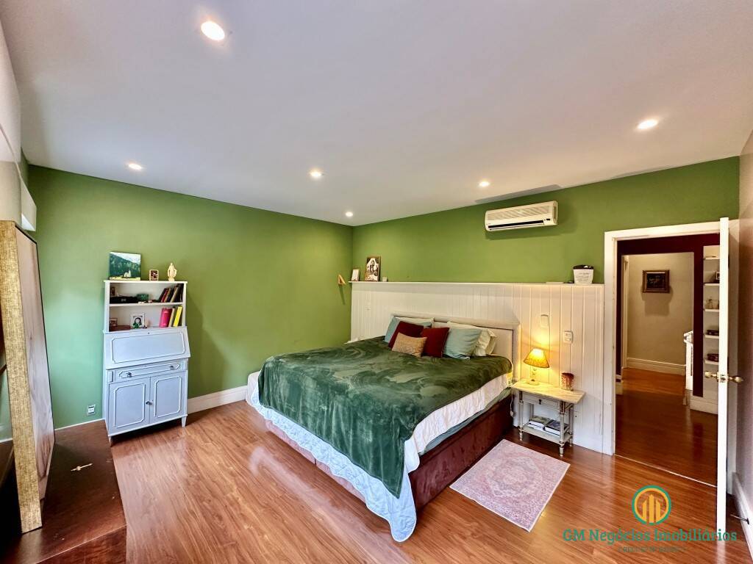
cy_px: 282
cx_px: 376
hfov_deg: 102.1
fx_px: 305
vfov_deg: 85.7
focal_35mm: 14
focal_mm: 2.22
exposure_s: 1/60
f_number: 2.2
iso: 250
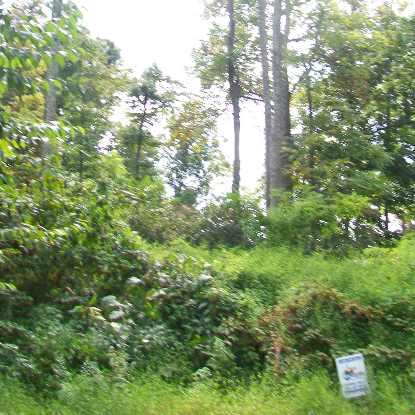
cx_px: 94
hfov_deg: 32.1
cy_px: 213
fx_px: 705
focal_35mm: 52
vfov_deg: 32.8
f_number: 2.7
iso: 64
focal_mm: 6.1
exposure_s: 1/160
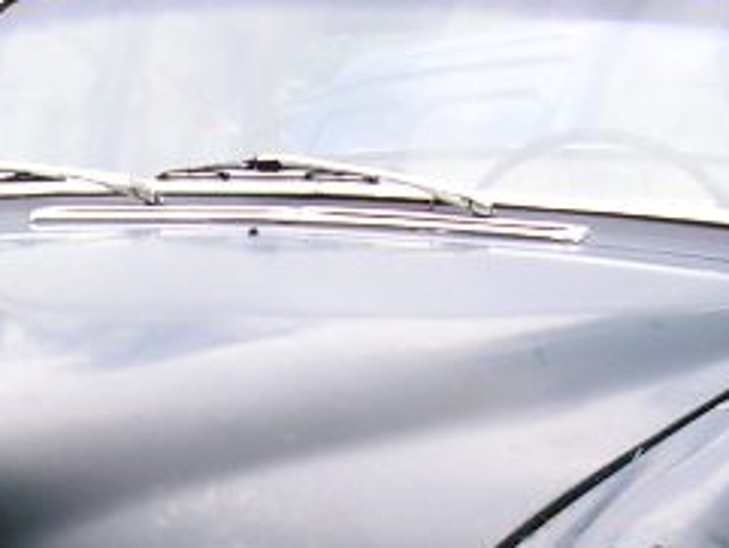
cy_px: 596
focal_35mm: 126
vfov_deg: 11.6
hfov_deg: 15.4
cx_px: 18
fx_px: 2655
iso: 50
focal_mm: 5.8
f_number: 2.8
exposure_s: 1/126
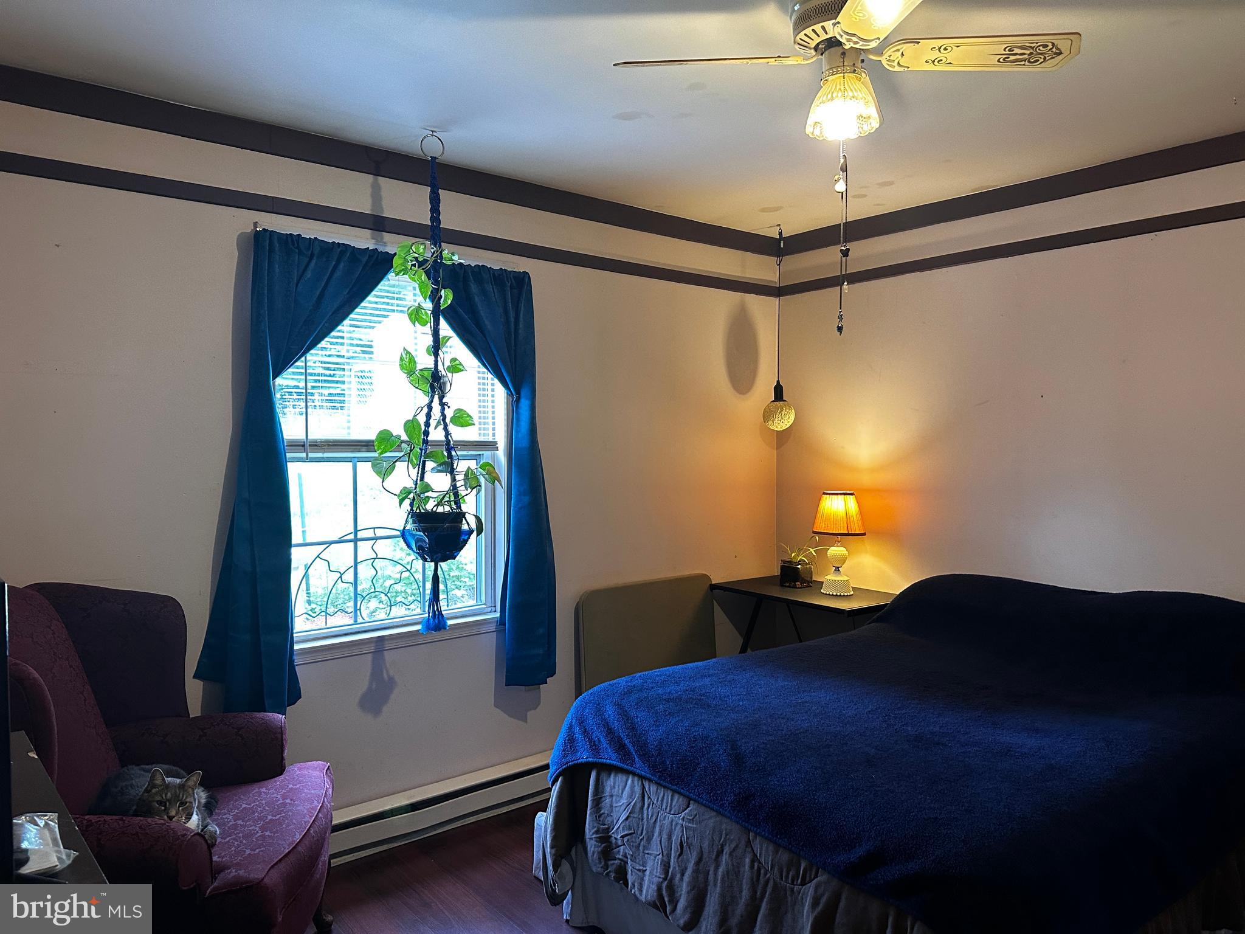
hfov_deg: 71.6
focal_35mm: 24
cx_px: 622
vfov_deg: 56.8
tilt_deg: -1.0
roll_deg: -0.3
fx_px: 863
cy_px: 467
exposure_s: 1/60
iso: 320
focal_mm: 6.86
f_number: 1.78
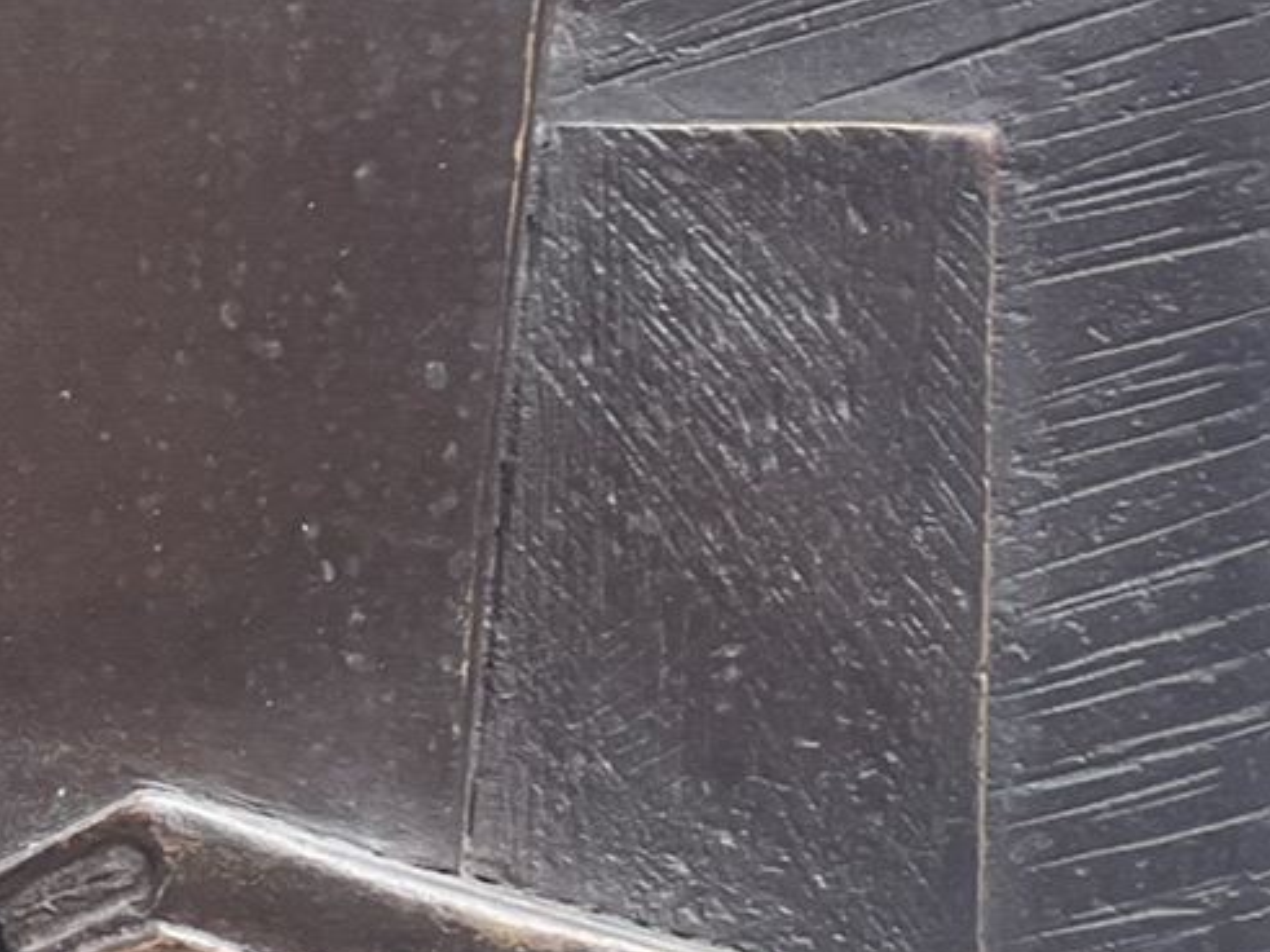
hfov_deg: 16.0
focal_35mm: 106
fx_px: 3888
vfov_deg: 13.9
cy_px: 321
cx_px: -934
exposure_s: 1/259
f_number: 1.6
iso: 32
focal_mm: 4.2
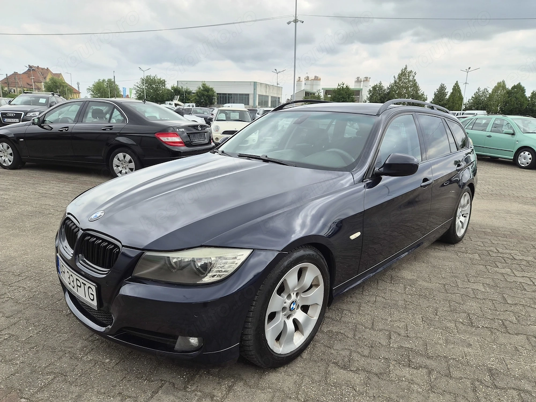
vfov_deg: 58.9
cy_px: 201
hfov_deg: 73.9
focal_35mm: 23
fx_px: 356
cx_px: 268
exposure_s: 1/2176
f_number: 1.8
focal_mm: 5.4
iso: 50
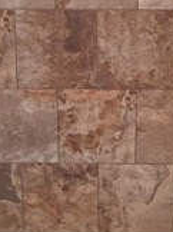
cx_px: 117
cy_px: 79
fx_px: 575
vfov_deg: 22.7
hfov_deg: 17.1
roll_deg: +0.3
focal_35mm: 86
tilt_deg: -16.4
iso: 160
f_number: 2.2
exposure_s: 1/30
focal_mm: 4.15
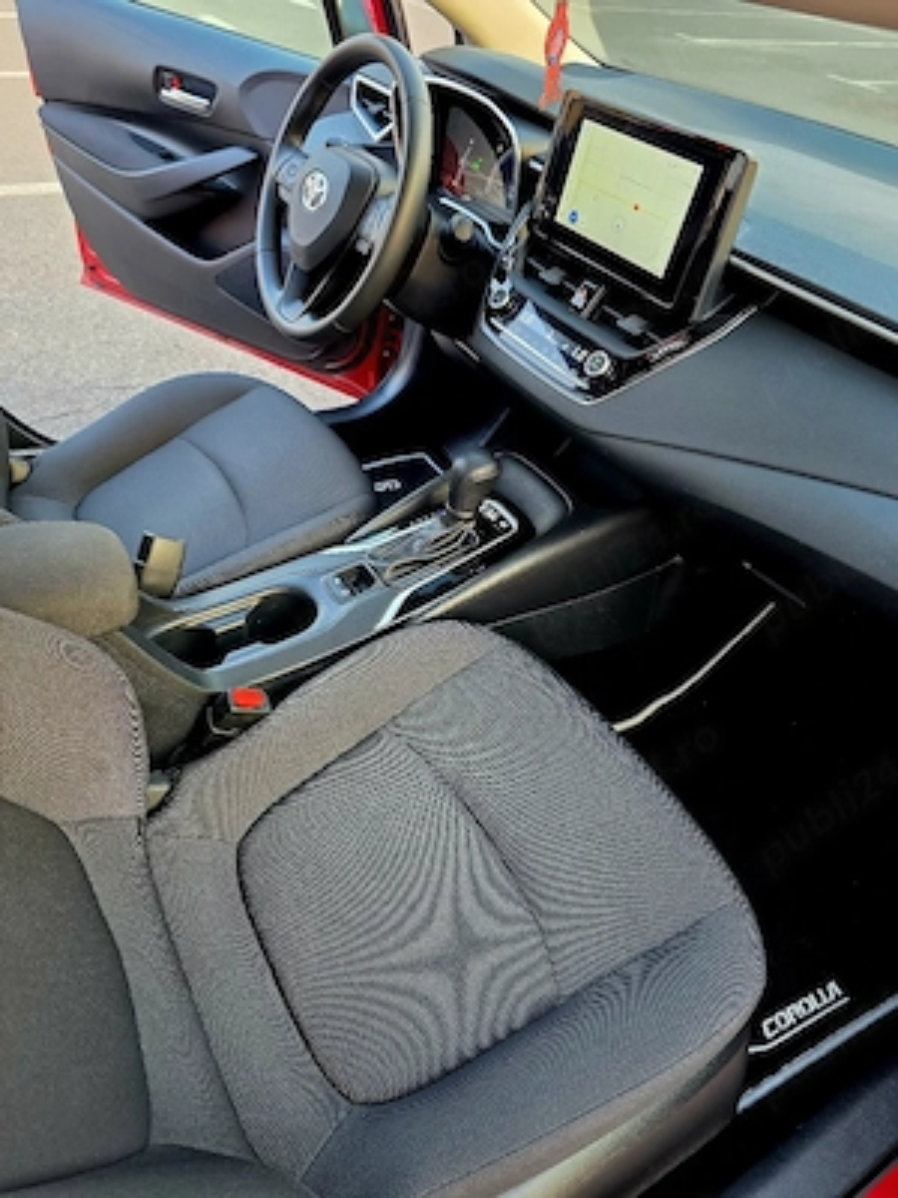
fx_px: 796
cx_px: 449
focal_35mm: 23
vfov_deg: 73.9
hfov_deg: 58.9
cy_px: 599
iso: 125
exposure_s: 1/50.3
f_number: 1.7
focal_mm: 6.3
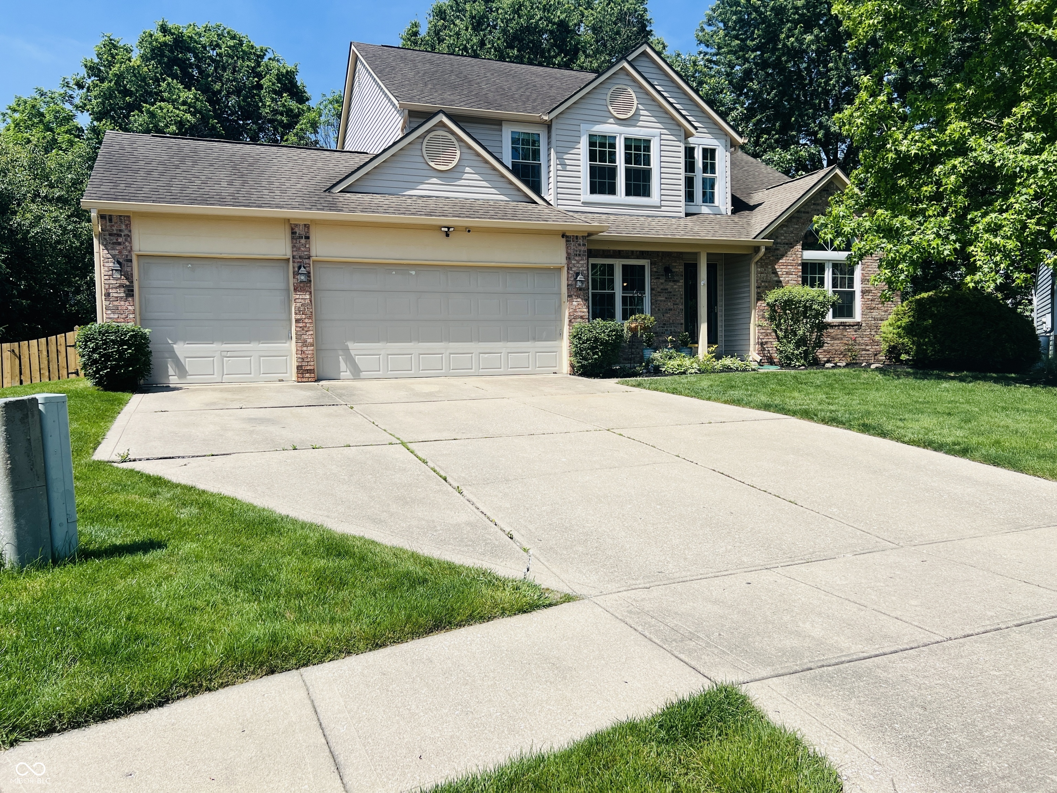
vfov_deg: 53.1
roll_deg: +1.1
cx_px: 528
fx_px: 794
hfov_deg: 67.3
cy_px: 396
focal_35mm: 26
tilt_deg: -3.0
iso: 50
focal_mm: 5.7
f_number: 1.5
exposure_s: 1/5319
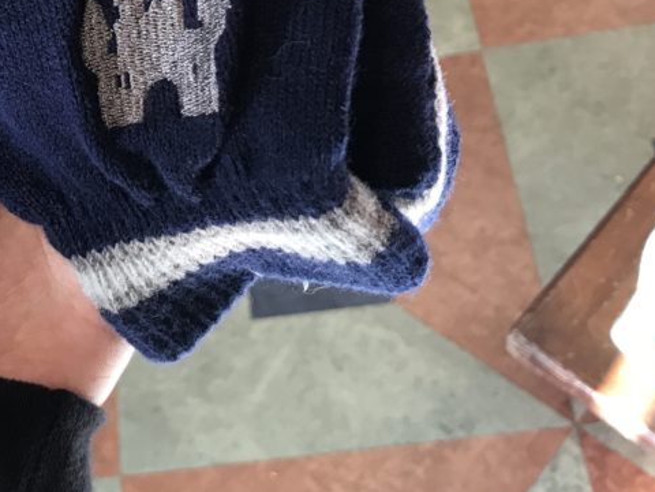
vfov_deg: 20.5
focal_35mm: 70
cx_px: 96
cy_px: 27
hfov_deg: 27.0
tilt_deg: -50.9
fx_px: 1325
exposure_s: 1/30
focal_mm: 3.99
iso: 40
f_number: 1.8
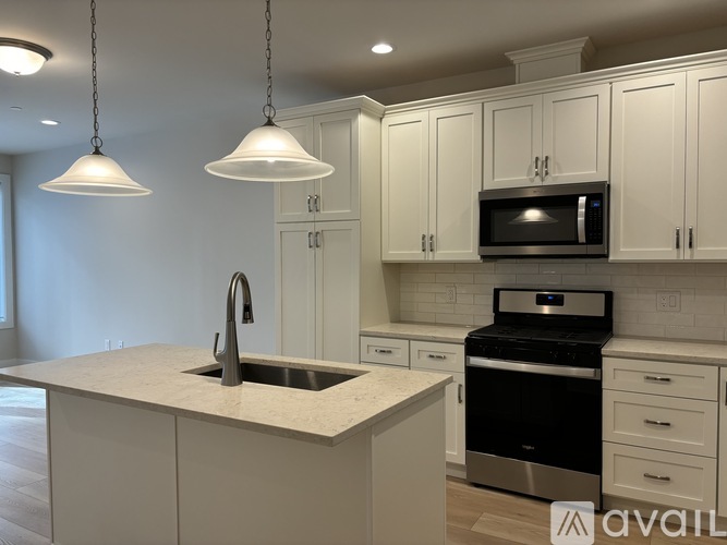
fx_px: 546
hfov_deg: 67.3
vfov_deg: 53.0
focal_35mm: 26
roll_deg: +0.4
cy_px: 272
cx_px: 364
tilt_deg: -3.0
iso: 100
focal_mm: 5.96
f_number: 1.6
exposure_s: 1/120
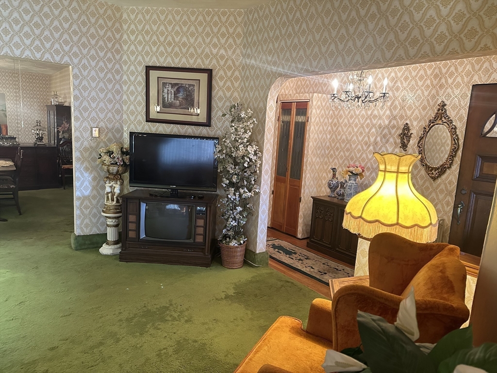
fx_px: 345
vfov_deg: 56.8
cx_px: 248
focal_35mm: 24
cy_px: 186
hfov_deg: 71.6
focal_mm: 6.86
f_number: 1.78
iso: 800
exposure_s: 1/60
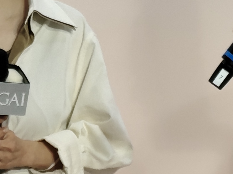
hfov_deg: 5.7
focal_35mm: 349
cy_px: 22
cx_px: -7
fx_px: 2349
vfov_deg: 4.3
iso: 160
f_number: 1.65
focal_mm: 6.19
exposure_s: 1/120
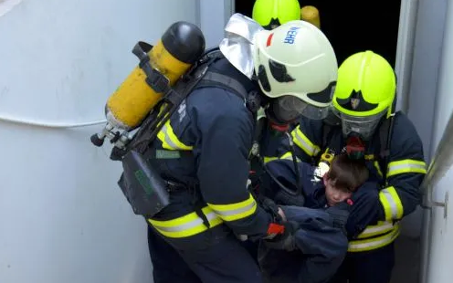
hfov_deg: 24.6
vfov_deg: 15.5
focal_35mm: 84
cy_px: 183
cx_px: 249
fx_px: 1037
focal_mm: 42
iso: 1600
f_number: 4.8
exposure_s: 1/200
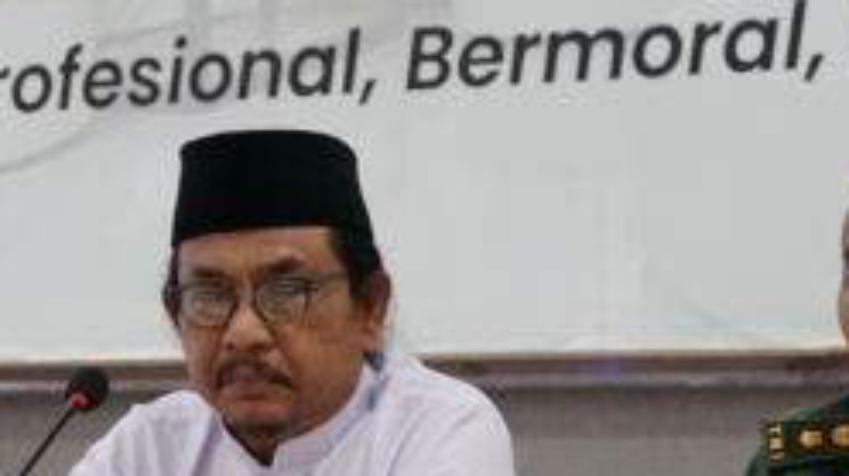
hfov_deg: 15.8
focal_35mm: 136
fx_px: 3059
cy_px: 459
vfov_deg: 8.8
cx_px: 288
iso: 5000
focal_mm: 48
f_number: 6.3
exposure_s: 1/80
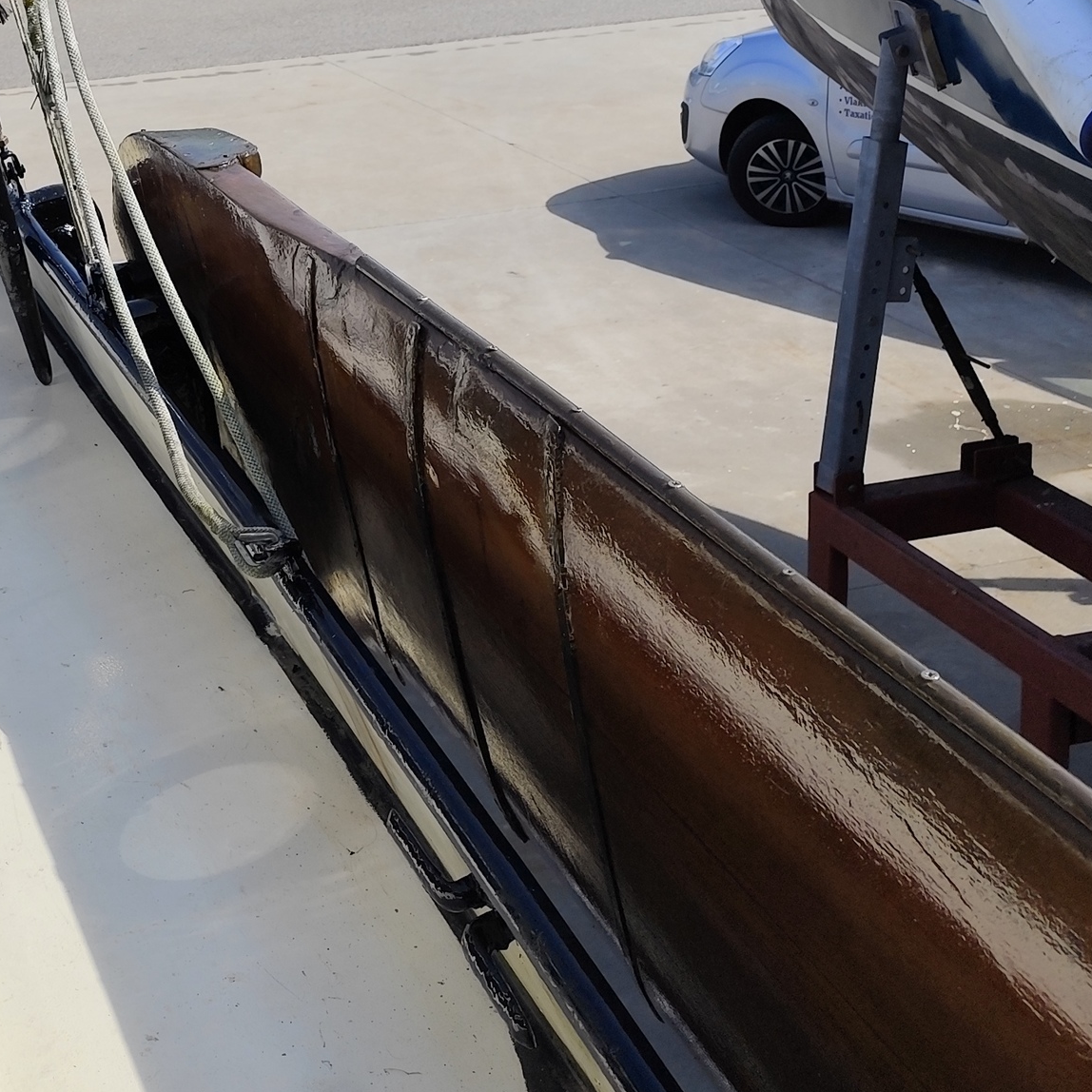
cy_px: 161
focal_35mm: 59
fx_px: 2106
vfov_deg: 28.2
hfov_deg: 27.9
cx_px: 100
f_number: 1.65
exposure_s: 1/1508
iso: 50
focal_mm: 6.19
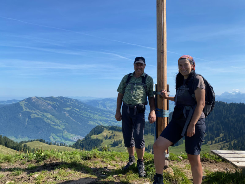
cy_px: 92
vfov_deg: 53.1
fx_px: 184
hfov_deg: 67.3
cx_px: 122
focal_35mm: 26
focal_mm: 4.2
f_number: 1.8
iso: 32
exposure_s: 1/2625
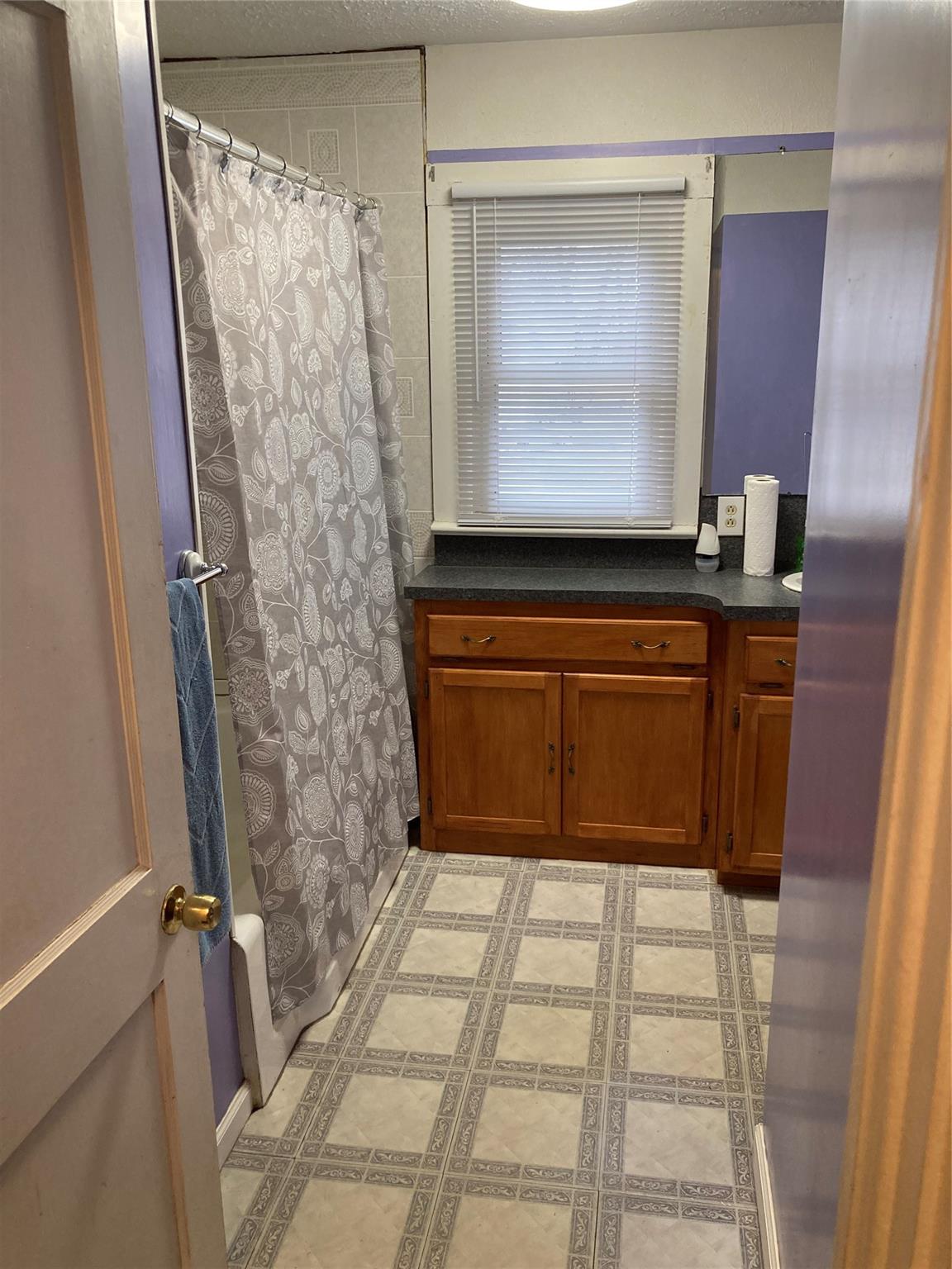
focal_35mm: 28
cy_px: 634
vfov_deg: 63.4
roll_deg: +0.0
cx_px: 476
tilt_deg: -14.0
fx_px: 1027
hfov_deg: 49.7
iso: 125
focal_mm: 3.99
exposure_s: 1/60
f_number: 1.8
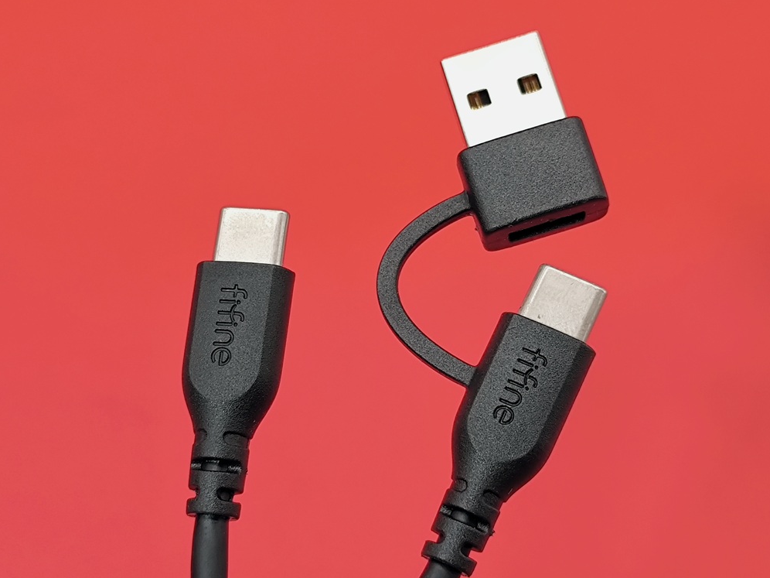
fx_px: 1602
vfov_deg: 20.4
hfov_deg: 27.0
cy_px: 294
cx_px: 380
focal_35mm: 72
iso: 640
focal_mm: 6.14
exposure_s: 1/100
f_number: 1.65
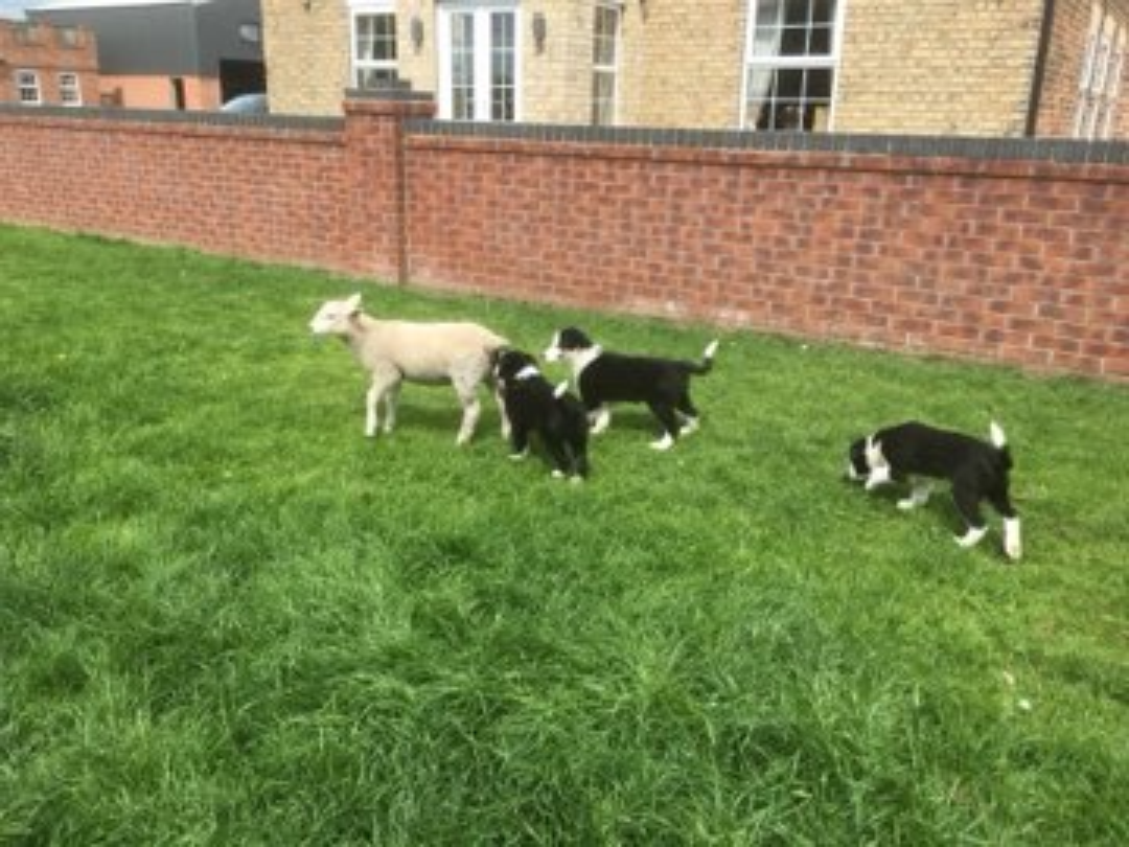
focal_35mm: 29
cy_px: 424
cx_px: 564
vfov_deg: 48.2
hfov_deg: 61.7
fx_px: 946
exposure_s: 1/894
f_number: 2.2
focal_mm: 4.15
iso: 25
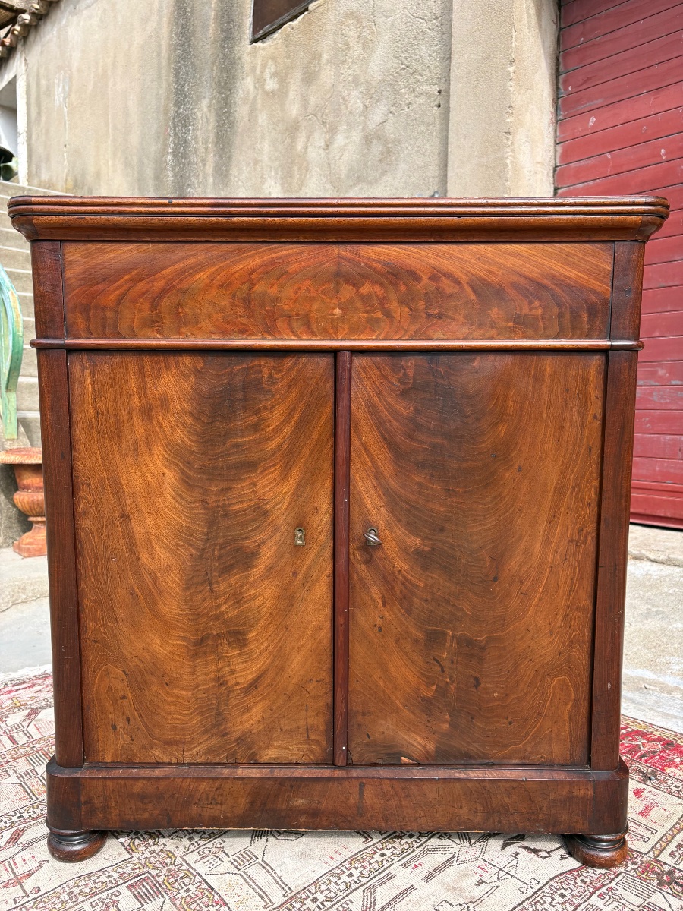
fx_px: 684
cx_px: 342
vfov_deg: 67.3
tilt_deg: -4.2
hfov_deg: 53.1
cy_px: 456
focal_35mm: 26
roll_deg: -1.2
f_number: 1.6
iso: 50
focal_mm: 5.96
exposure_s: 1/708
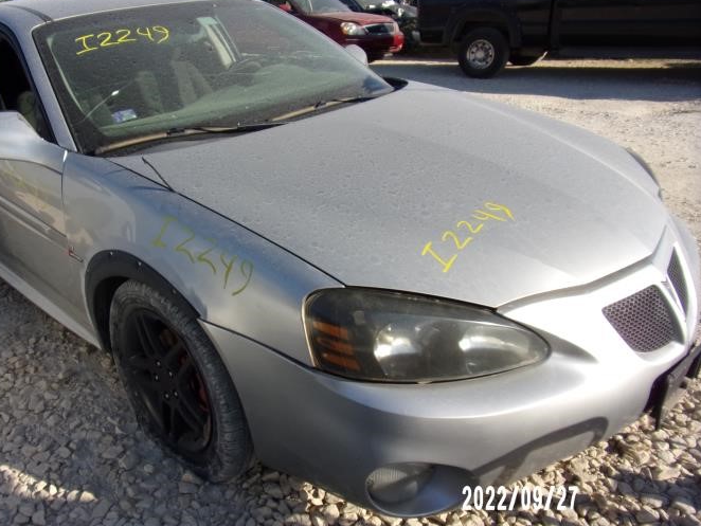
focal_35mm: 29
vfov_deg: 48.2
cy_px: 251
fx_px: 587
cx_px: 280
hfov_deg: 61.1
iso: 80
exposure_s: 1/950
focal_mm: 4.3
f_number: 3.3
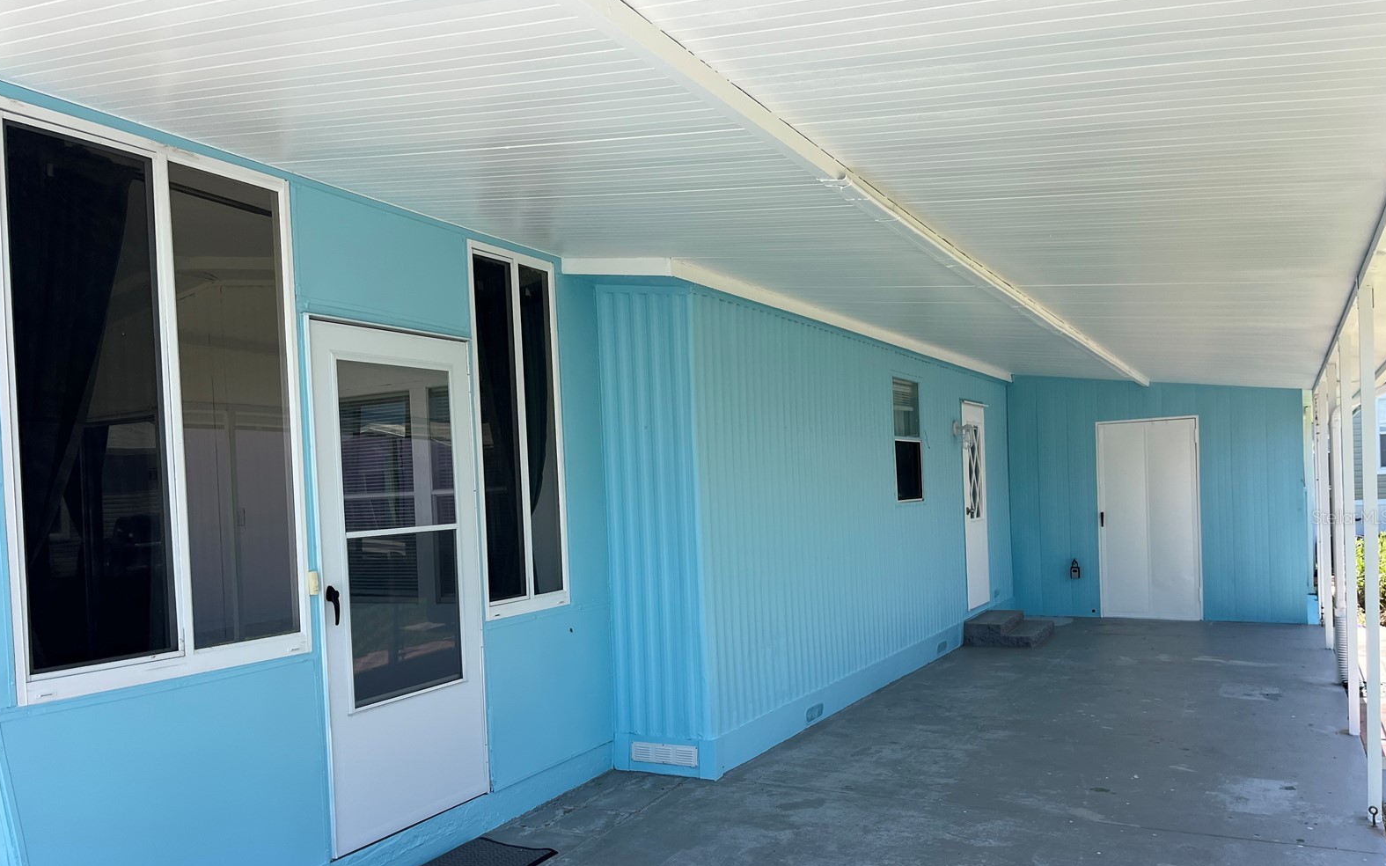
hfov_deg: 66.5
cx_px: 691
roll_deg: +2.5
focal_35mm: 28
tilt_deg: -1.2
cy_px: 517
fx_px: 1058
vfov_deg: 44.3
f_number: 1.6
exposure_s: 1/913
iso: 50
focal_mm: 5.1
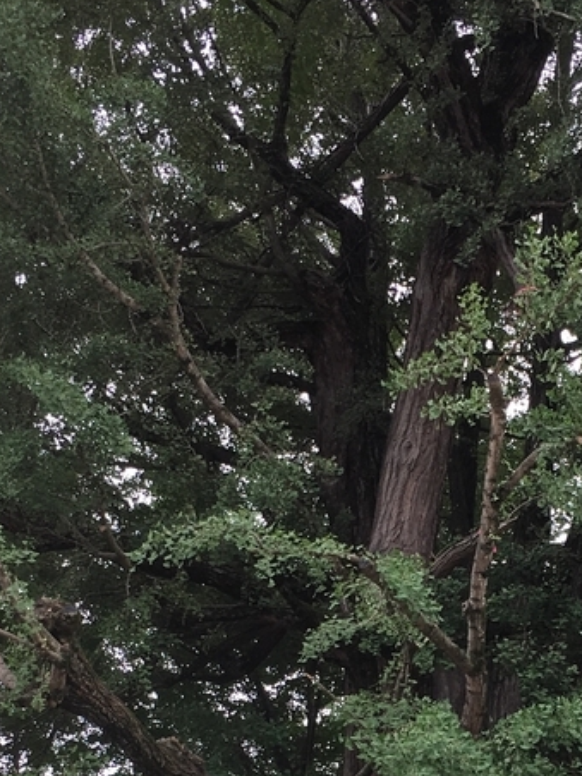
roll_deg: +1.1
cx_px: 427
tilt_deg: +26.0
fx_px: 1726
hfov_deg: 19.0
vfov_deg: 24.5
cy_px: 723
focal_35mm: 77
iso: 25
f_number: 2.2
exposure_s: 1/265
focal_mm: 4.15
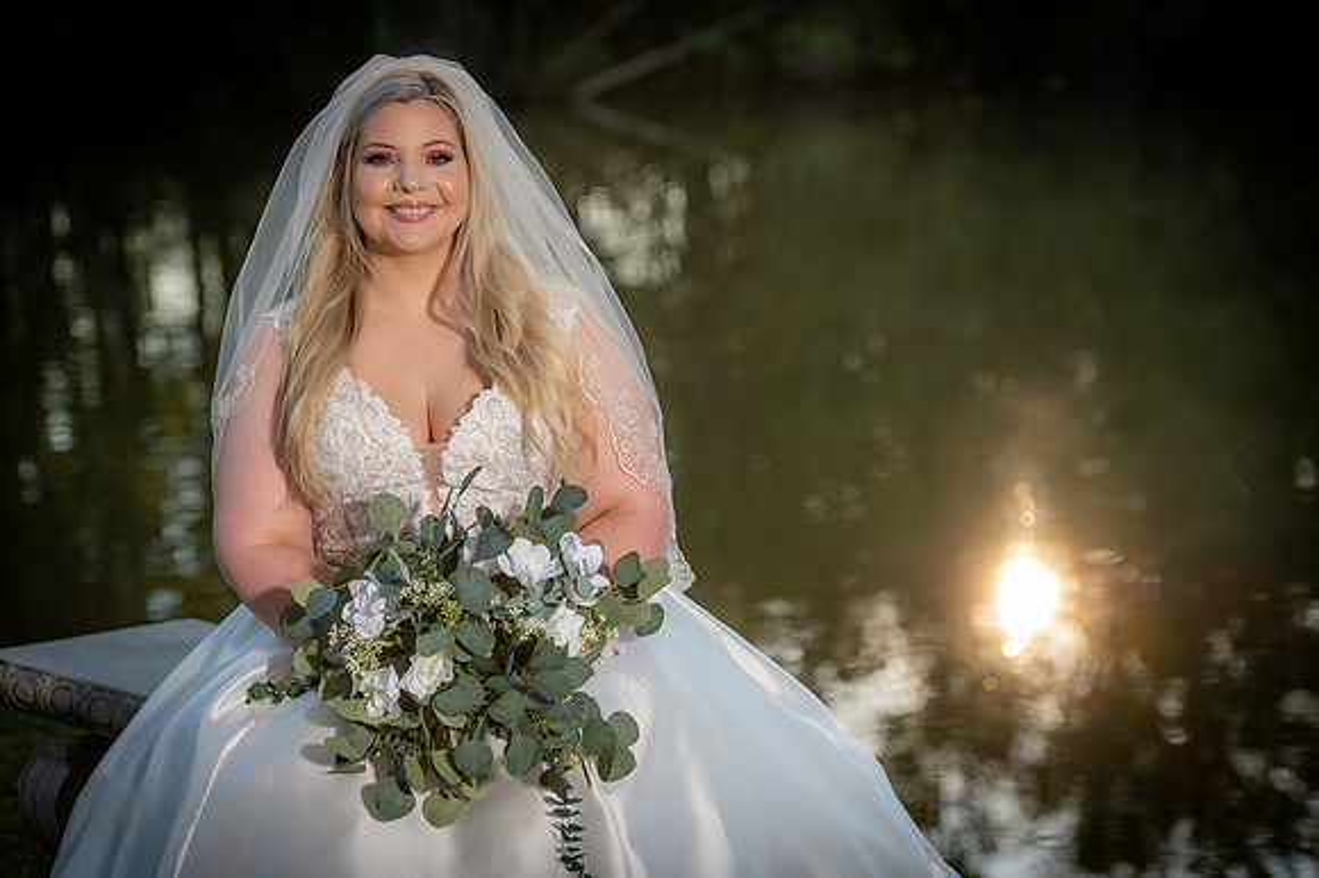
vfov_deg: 14.4
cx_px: 660
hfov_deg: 21.5
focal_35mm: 95
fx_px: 3479
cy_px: 439
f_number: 3.5
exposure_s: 1/250
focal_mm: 95
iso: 80
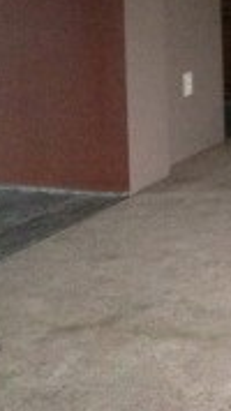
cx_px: 397
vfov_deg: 16.1
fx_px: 1406
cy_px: -67
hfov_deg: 9.0
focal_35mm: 129
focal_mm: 4.12
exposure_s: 1/16
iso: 500
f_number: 2.4
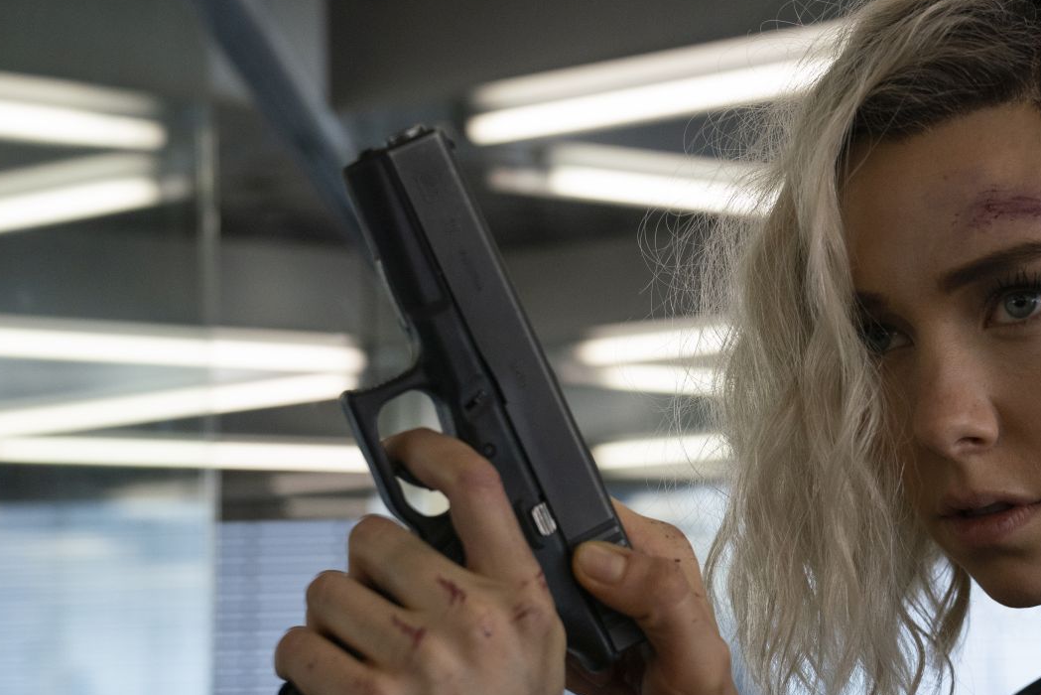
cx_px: 725
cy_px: 527
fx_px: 1967
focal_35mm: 68
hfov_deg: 29.4
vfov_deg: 19.9
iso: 2500
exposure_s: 1/200
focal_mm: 39
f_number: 4
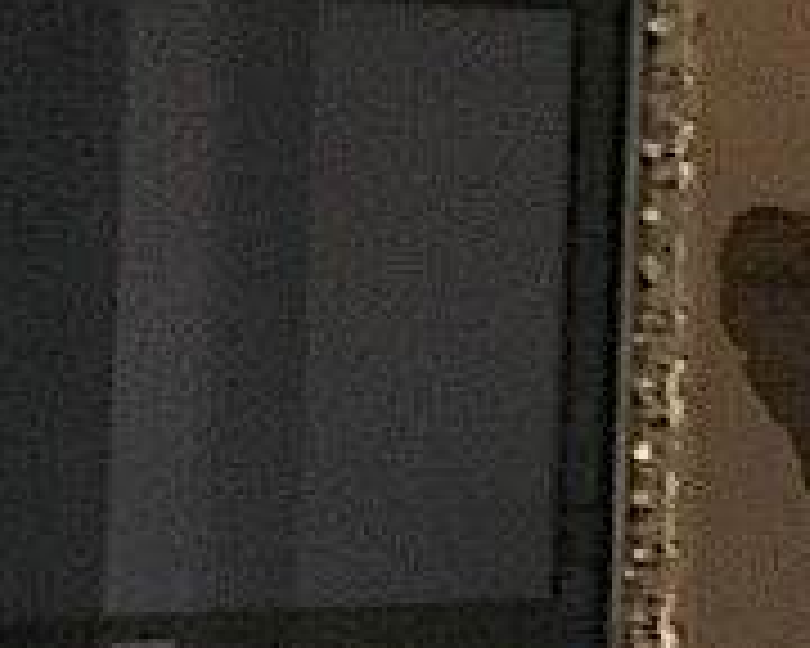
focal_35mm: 245
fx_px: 5873
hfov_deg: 7.8
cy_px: 950
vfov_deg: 6.2
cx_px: 1035
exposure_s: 1/157
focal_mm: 3.85
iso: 80
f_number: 2.8
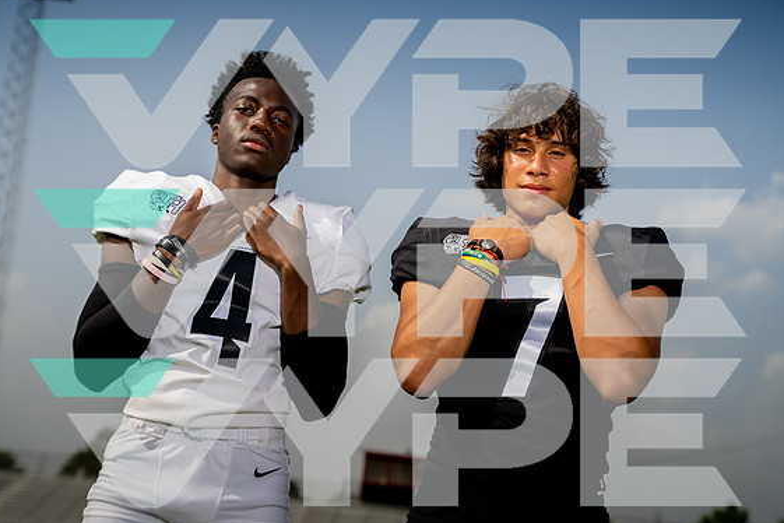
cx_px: 390
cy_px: 264
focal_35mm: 61
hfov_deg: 32.9
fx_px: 1328
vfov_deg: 22.3
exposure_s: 1/1250
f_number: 4.5
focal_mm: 59
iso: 100
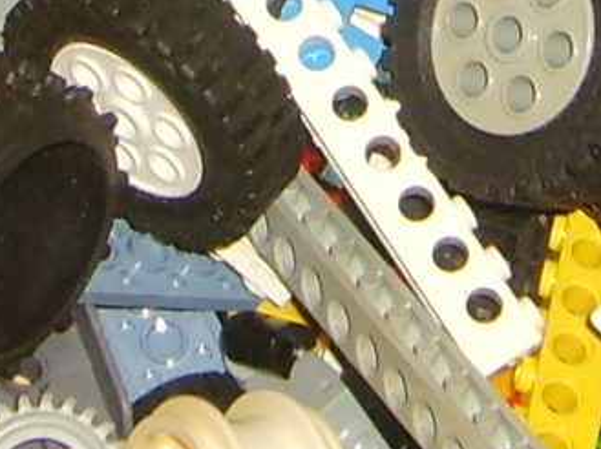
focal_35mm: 242
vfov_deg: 6.0
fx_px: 4197
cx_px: 369
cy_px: -433
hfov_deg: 8.2
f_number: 2.8
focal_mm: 5.8
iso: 100
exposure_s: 1/45
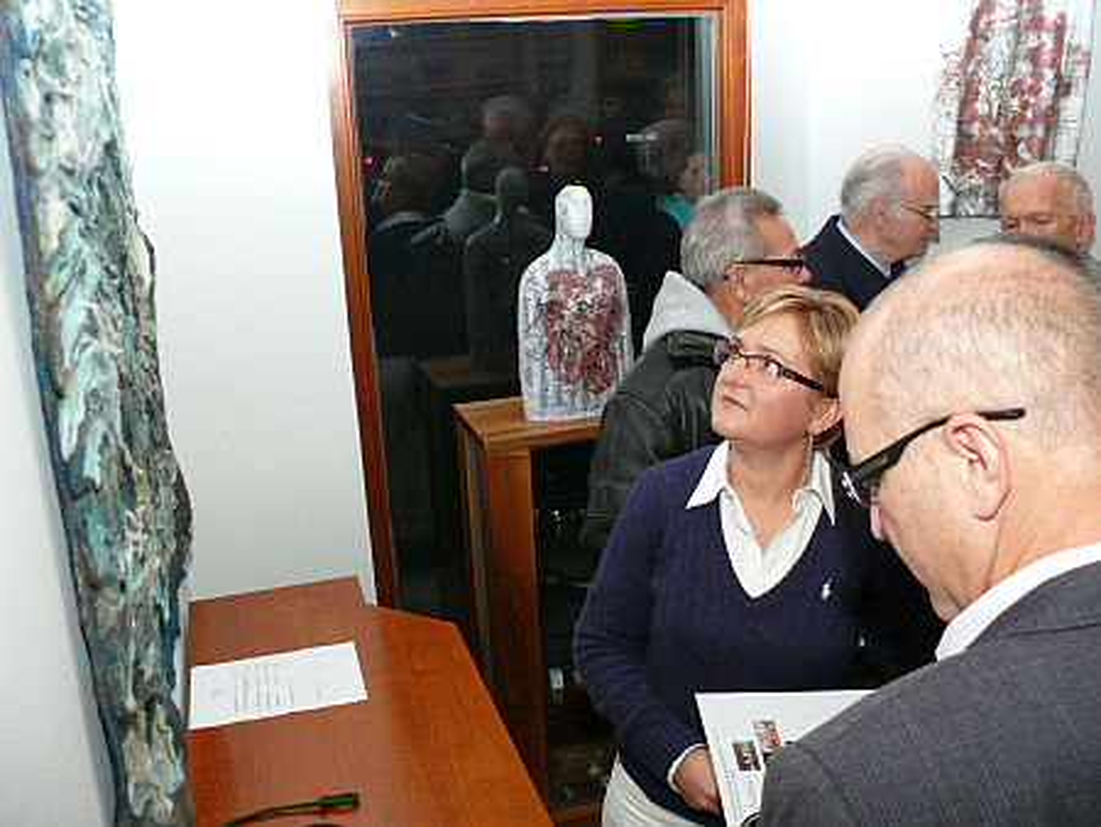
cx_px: 550
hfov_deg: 52.6
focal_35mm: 35
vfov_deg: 40.7
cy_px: 414
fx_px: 1114
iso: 100
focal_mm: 7.4
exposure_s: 1/30
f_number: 2.8
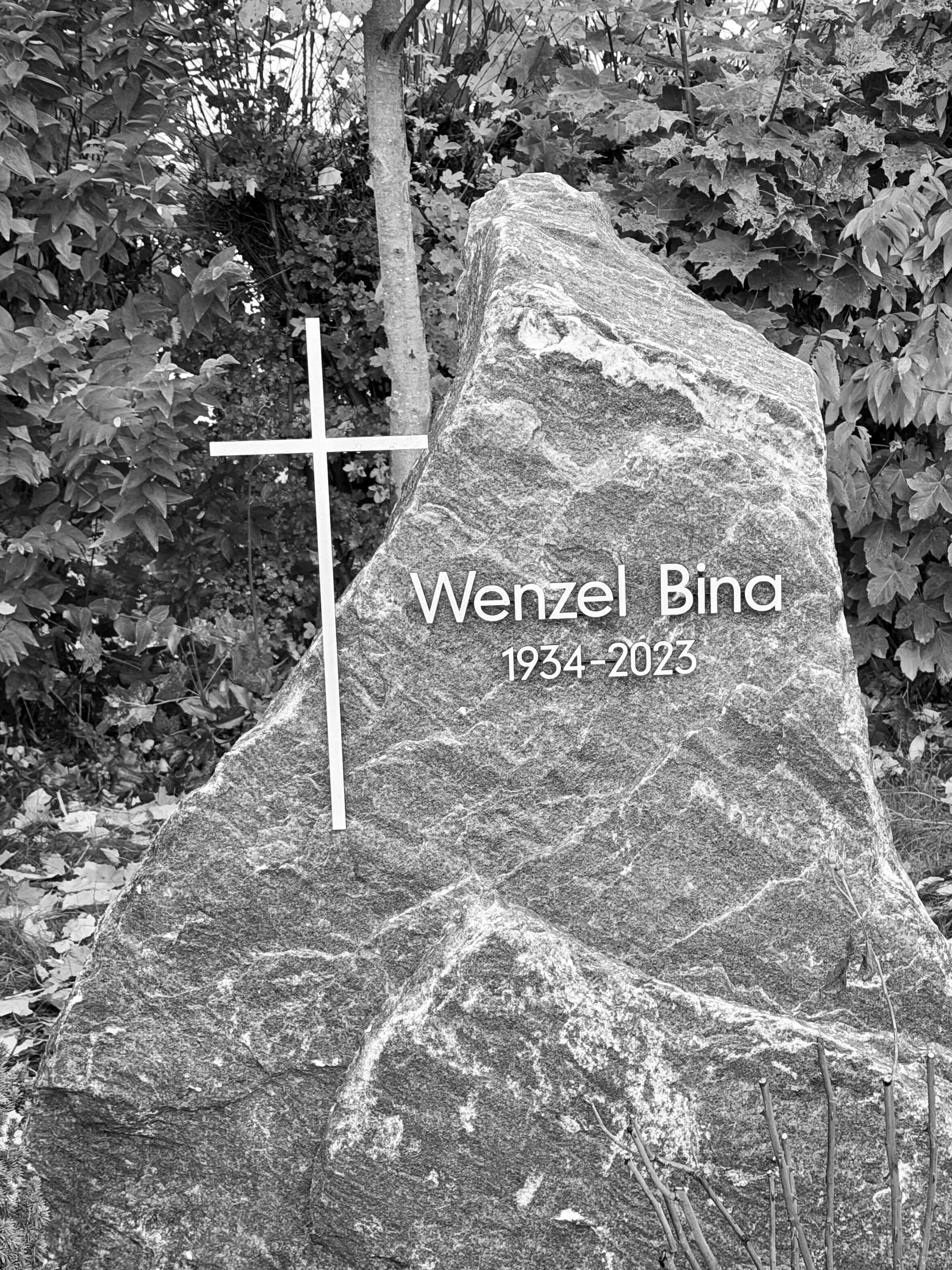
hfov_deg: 23.6
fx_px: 2274
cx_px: 523
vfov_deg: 31.2
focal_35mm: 62
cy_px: 706
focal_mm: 6.76
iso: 250
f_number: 1.78
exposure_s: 1/48
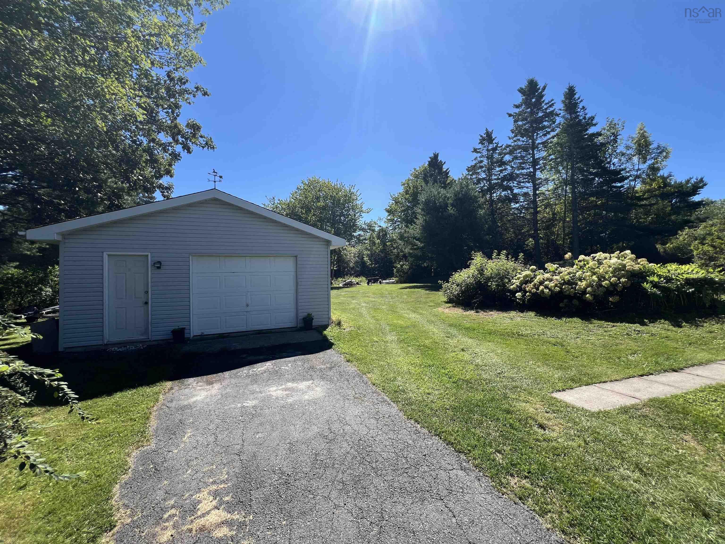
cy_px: 272
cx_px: 362
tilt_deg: +0.6
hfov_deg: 106.2
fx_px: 272
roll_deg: +1.3
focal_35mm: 13
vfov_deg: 89.9
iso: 32
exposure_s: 1/1085
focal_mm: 1.57
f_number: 1.8
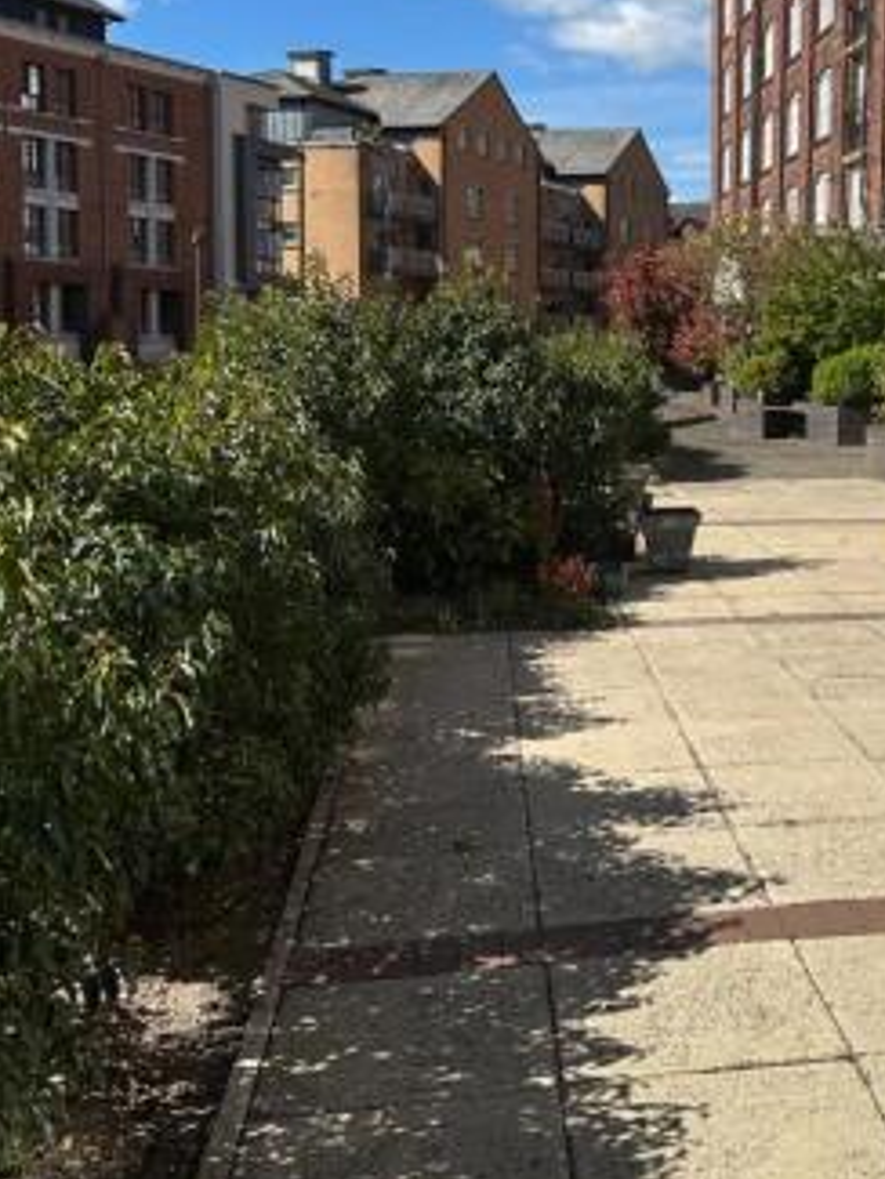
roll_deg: -1.7
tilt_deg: -3.7
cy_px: 455
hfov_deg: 32.3
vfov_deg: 43.6
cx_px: 763
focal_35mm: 43
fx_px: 1465
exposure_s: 1/5525
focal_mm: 6.86
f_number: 1.78
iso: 80
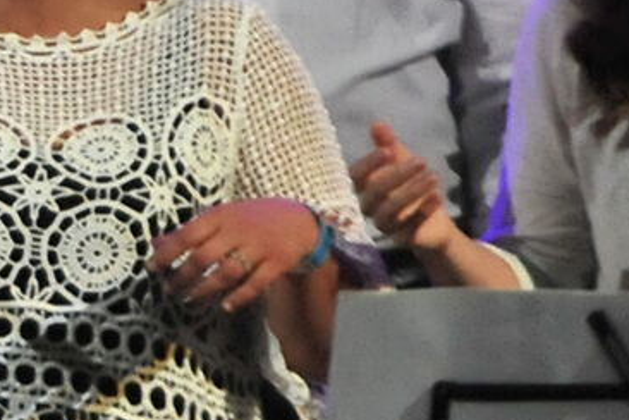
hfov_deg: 2.6
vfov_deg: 1.7
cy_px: -479
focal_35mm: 787
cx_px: -1421
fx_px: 13750
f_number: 5.6
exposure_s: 1/200
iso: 3200
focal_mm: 120
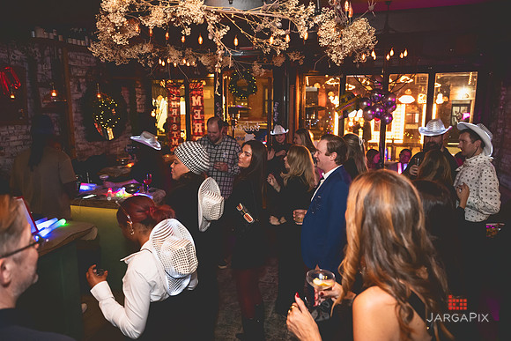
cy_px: 170
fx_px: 351
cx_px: 256
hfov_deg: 72.1
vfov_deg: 51.8
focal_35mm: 25
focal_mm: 24
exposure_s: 1/100
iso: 3200
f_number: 2.8
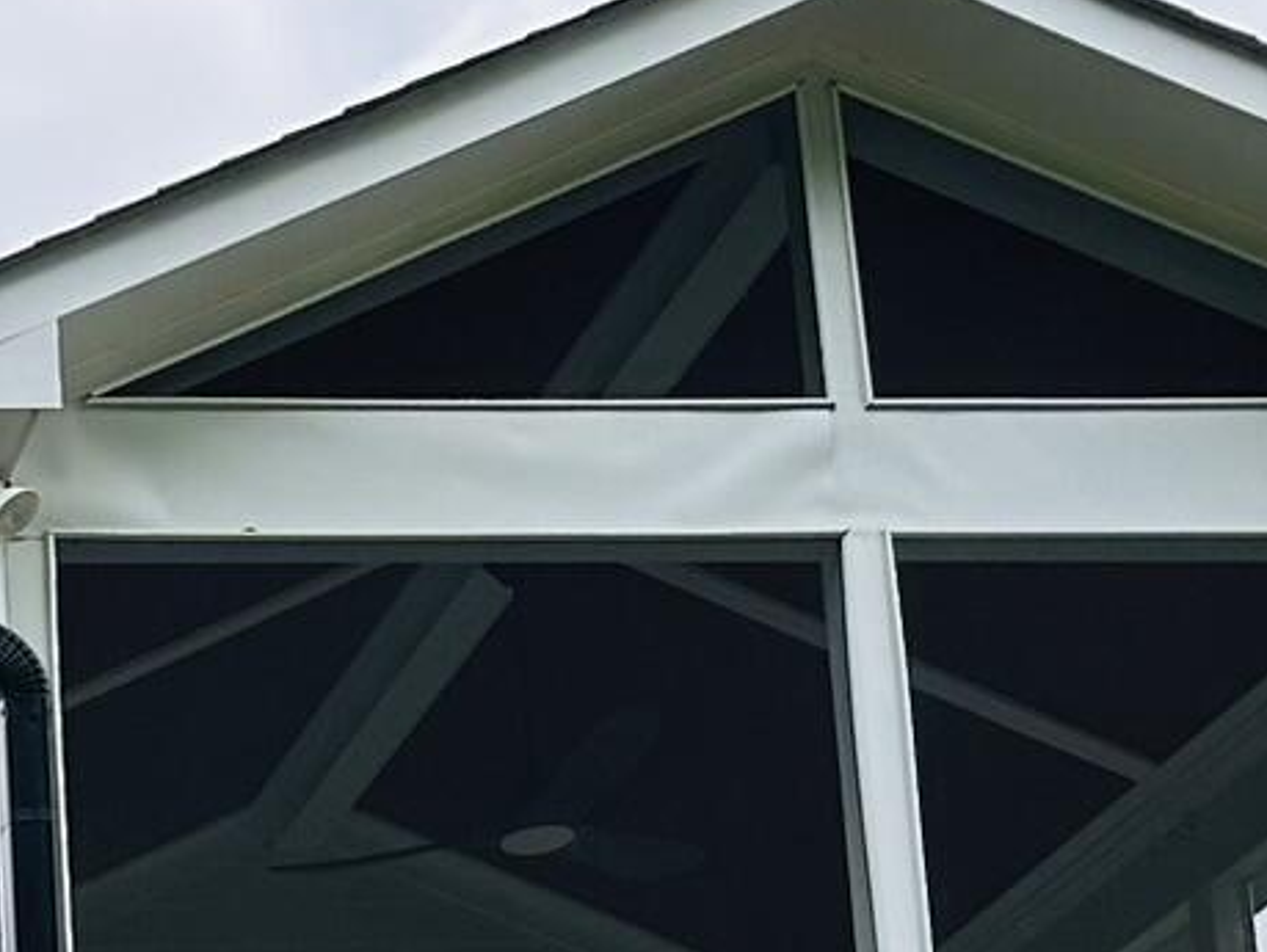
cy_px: 1860
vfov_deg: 12.3
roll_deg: +1.0
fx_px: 3919
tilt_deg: +10.0
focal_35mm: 107
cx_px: -842
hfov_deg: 16.2
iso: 80
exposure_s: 1/918
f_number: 1.78
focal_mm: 6.86
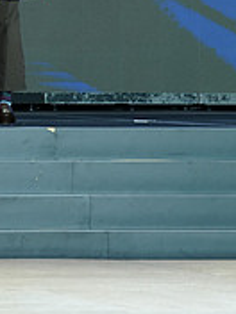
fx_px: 4109
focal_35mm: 452
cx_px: -101
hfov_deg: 3.3
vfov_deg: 4.4
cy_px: -105
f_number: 2.8
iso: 640
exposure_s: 1/400
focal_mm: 143
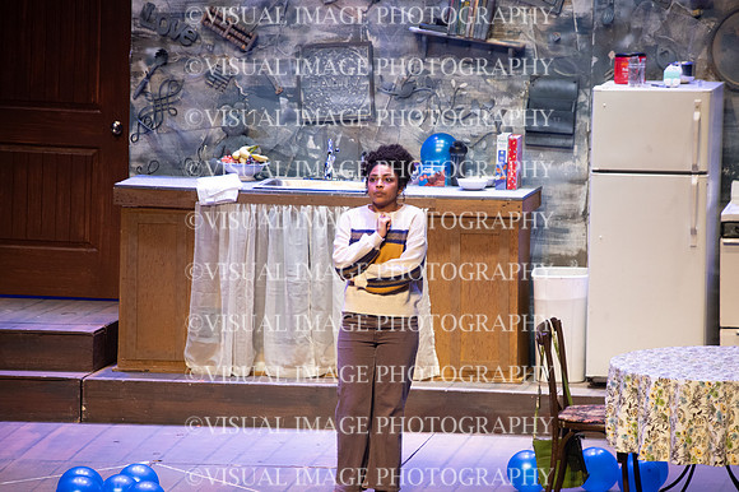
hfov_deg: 5.6
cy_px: 246
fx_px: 7591
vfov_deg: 3.7
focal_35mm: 370
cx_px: 370
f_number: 6.3
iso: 3600
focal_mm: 370
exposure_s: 1/160
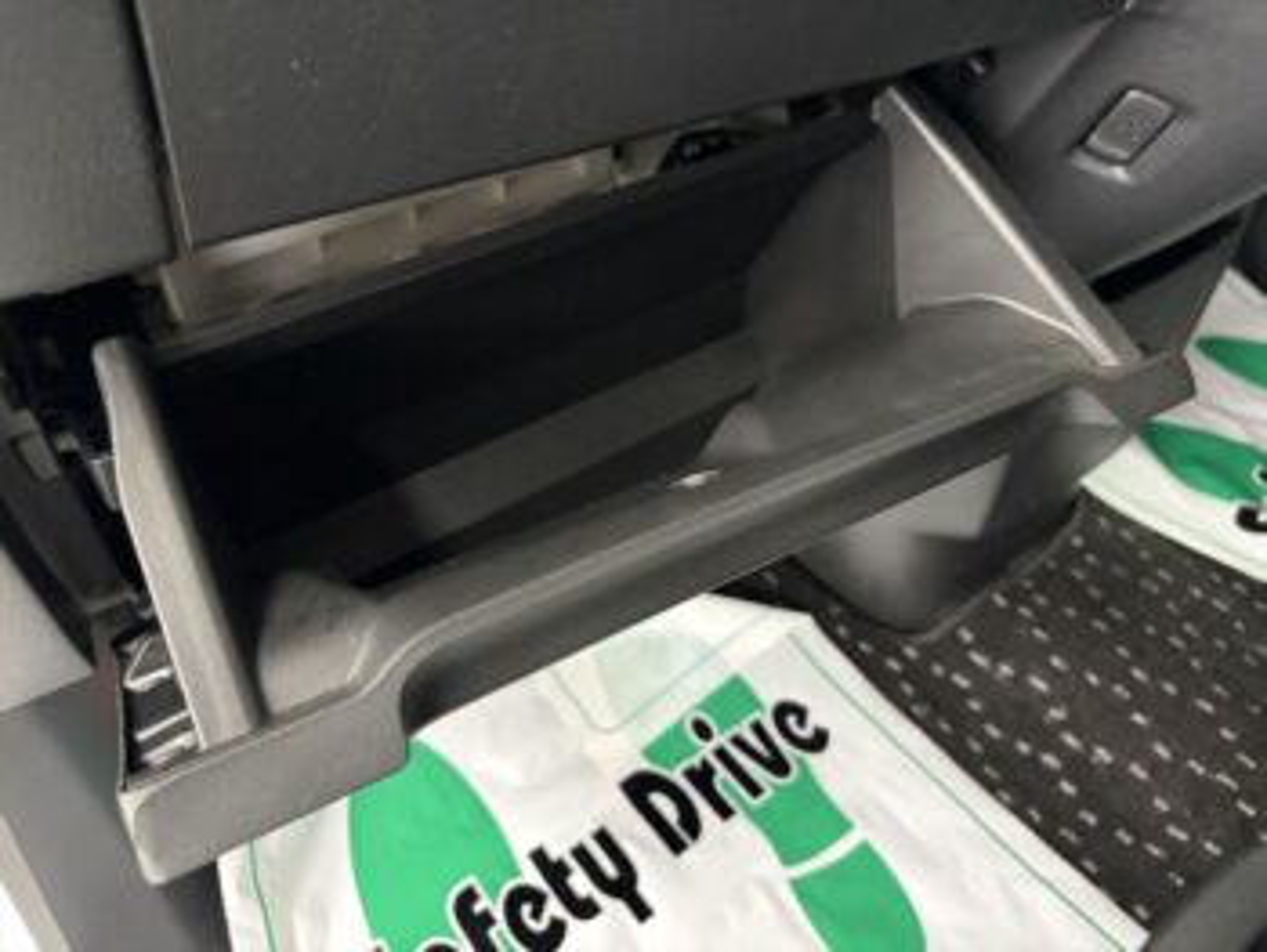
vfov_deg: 53.1
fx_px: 952
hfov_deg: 67.3
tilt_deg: -42.3
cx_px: 634
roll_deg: -1.0
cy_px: 476
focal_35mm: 26
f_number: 1.6
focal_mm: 5.96
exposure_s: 1/33
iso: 640
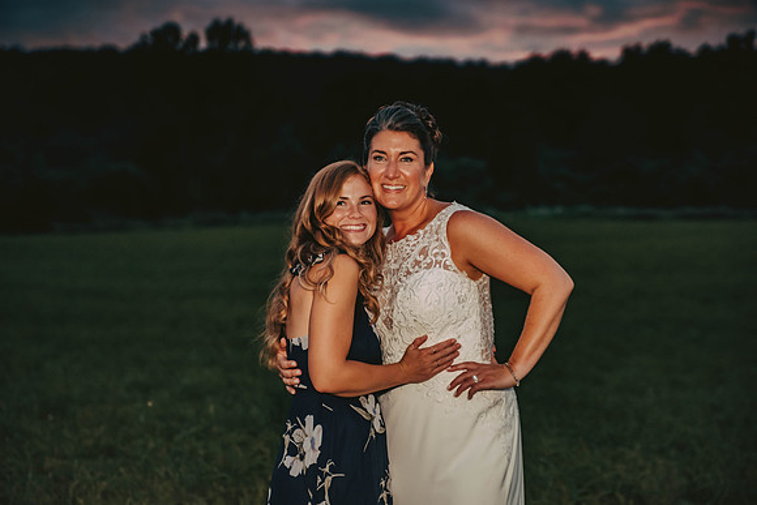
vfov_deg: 18.2
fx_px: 1577
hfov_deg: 27.0
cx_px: 378
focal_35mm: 75
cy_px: 252
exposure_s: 1/125
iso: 1600
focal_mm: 75
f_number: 2.8
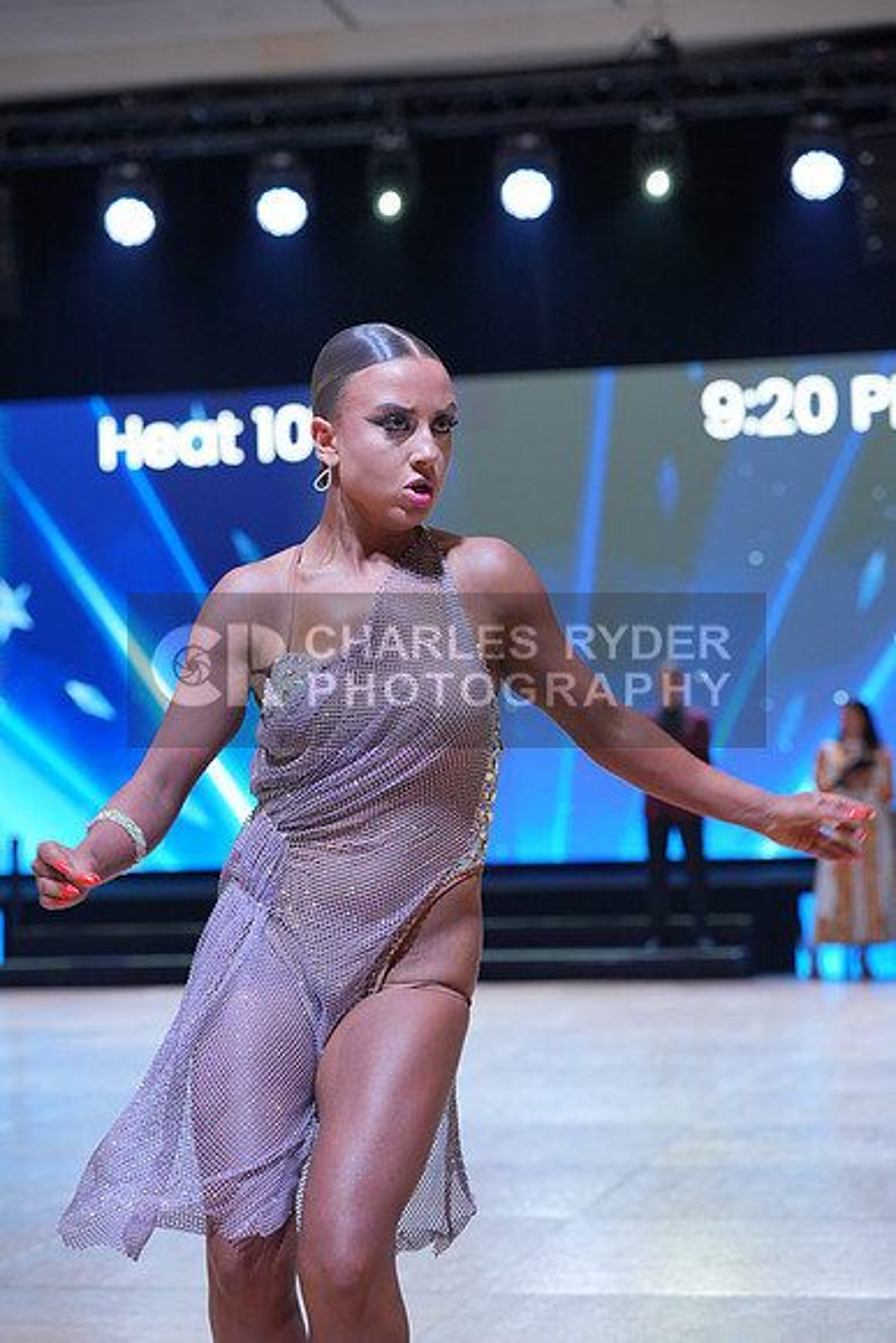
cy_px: 672
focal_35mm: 76
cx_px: 448
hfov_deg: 18.0
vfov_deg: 26.6
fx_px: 2835
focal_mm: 76
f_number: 4
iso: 800
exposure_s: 1/400
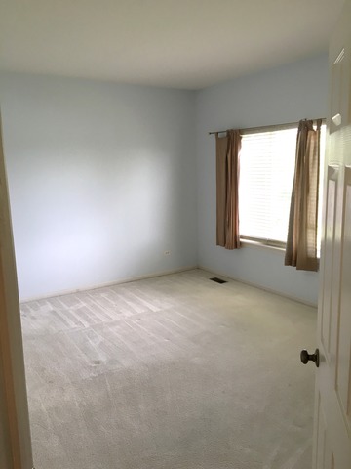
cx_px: 176
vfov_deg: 61.7
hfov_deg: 48.2
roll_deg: +1.1
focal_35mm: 29
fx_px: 392
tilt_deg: -10.2
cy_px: 234
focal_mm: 4.15
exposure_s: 1/40
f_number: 2.2
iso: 25
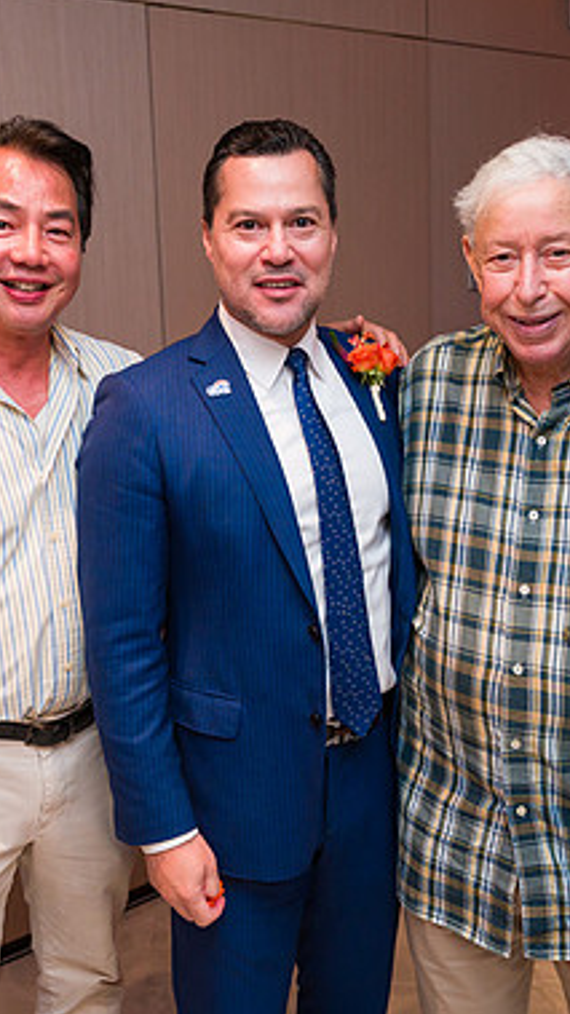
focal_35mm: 43
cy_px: 481
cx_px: 272
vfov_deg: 47.3
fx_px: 1156
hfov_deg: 27.7
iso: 800
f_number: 3.2
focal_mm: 25.5
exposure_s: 1/160
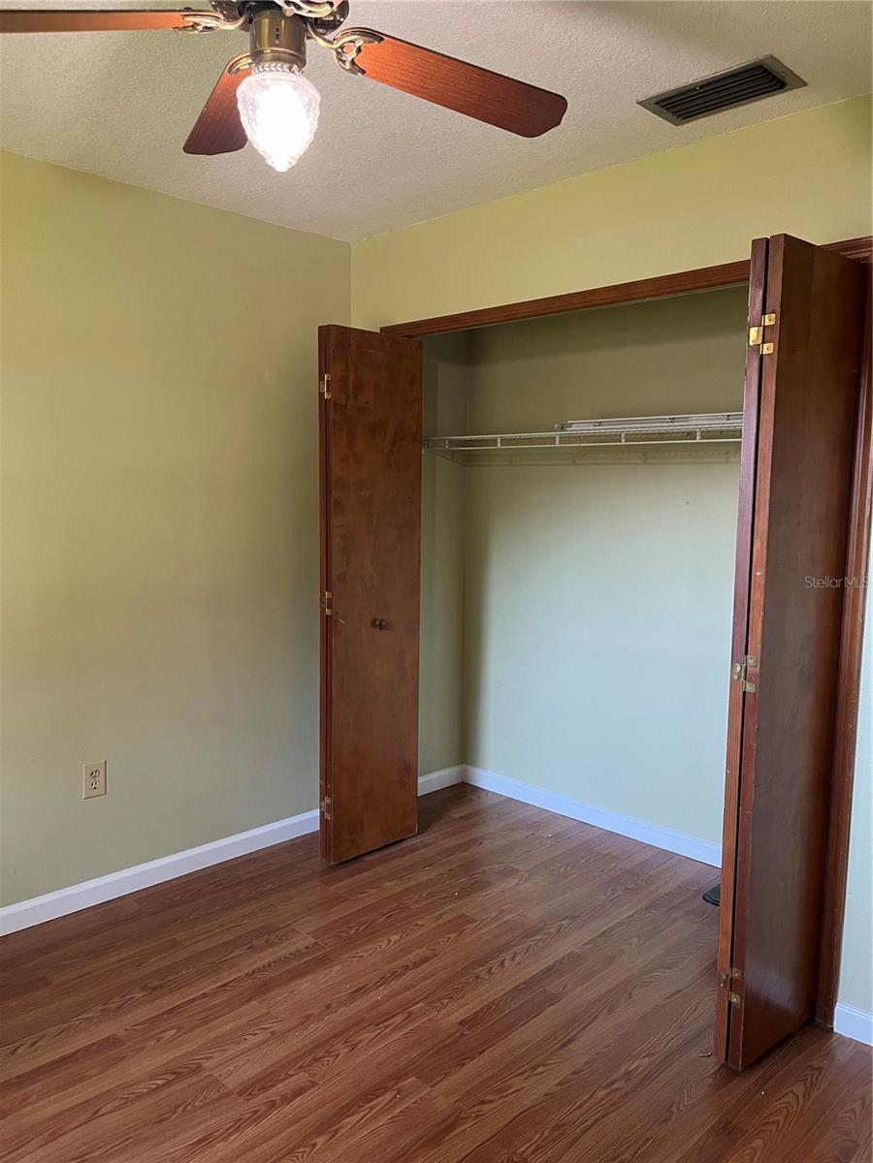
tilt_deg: -6.7
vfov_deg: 67.3
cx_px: 436
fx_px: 874
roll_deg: +0.1
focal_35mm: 26
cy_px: 582
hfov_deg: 53.1
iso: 400
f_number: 1.6
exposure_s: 1/60
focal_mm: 5.1
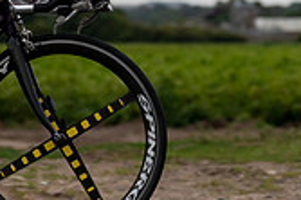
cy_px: -55
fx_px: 2322
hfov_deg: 7.4
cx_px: -36
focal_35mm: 278
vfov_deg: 4.9
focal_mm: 75
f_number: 3.2
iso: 800
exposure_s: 1/1000
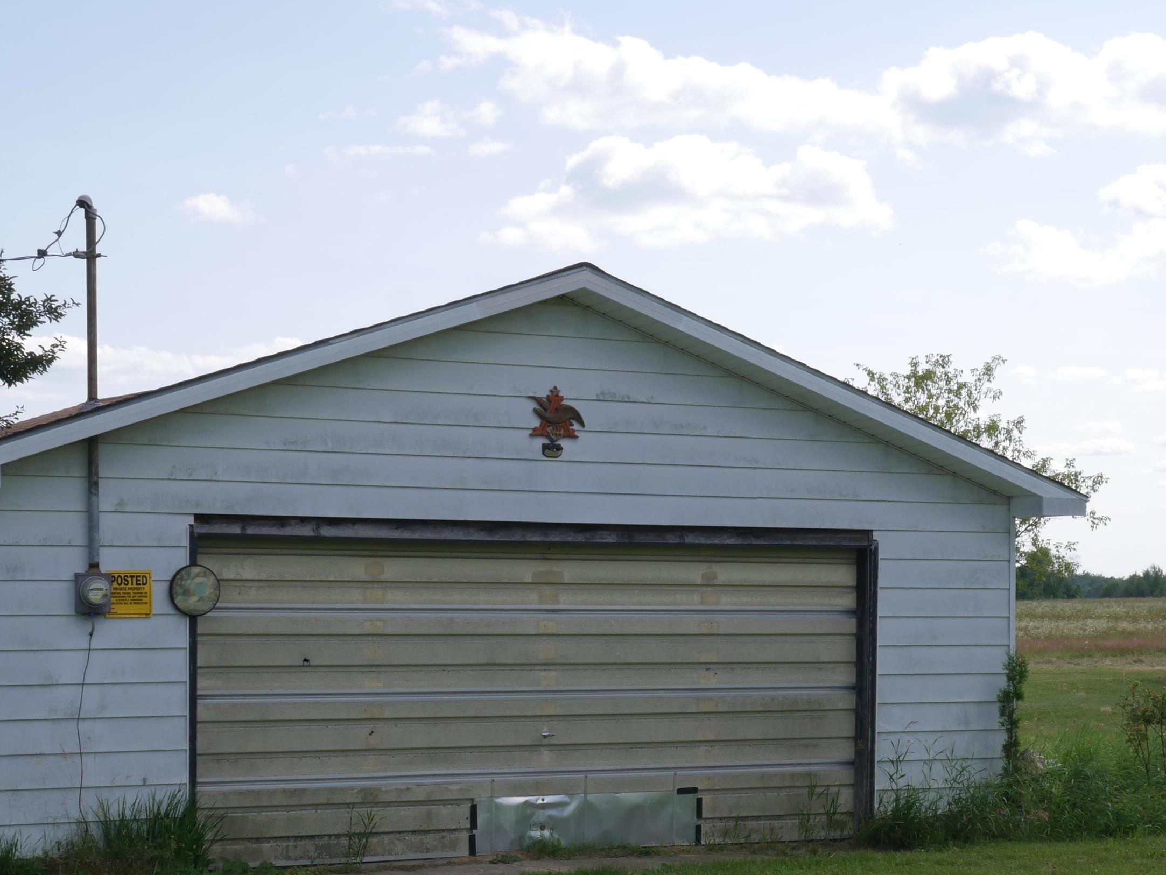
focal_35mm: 68
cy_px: 591
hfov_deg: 28.6
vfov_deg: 21.5
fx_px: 2291
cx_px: 585
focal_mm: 24
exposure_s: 1/100
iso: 200
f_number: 16
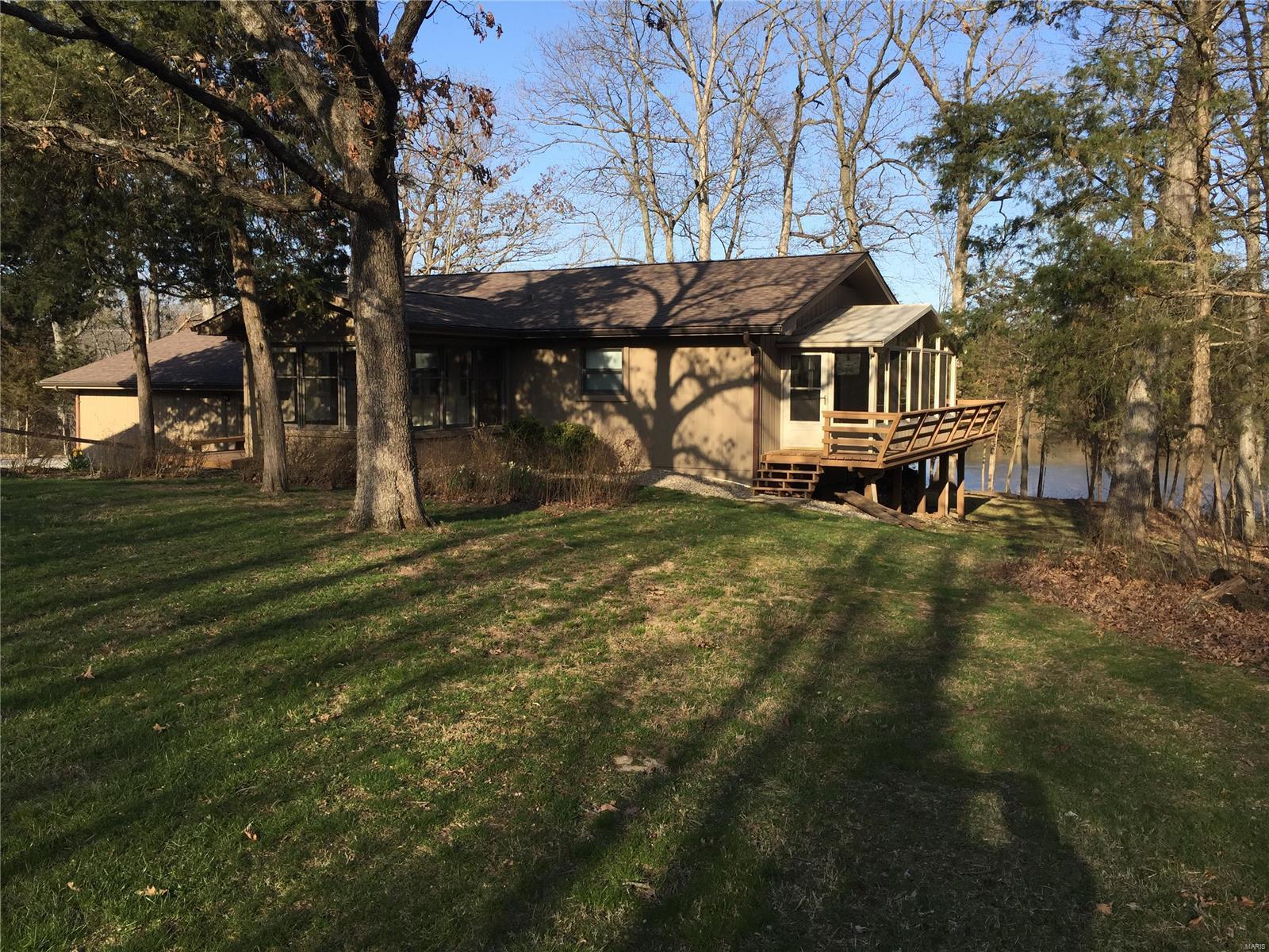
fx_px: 1063
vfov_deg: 48.2
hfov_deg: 61.7
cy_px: 476
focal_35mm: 29
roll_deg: -0.1
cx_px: 634
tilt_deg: -4.4
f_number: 2.2
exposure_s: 1/942
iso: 32
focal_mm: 4.15
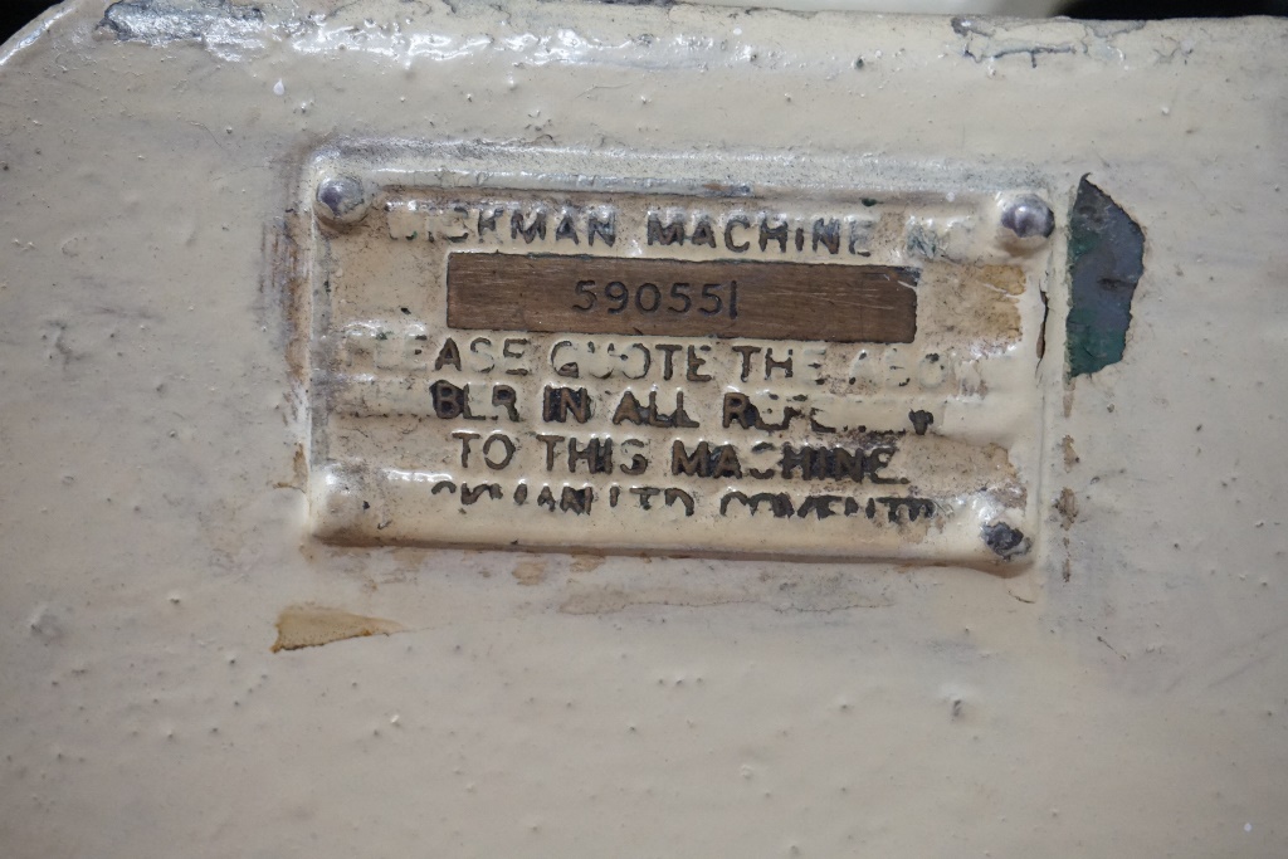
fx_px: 1986
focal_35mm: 56
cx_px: 644
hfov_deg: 35.9
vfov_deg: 24.4
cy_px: 430
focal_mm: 37
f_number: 5.6
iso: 3200
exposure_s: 1/50
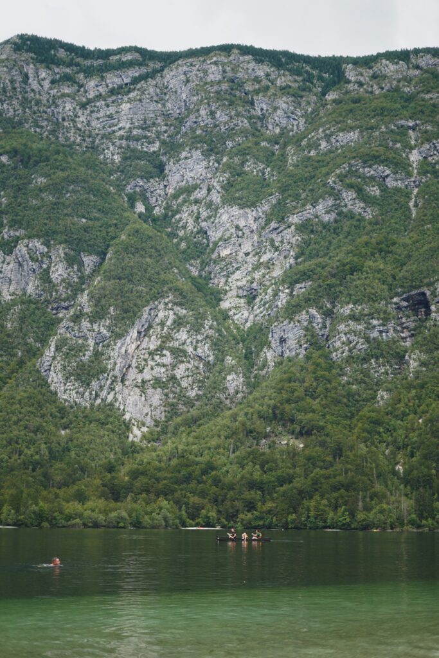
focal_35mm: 50
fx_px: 914
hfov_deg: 27.0
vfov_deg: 39.6
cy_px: 329
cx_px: 220
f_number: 1.8
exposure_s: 1/640
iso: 100
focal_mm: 50
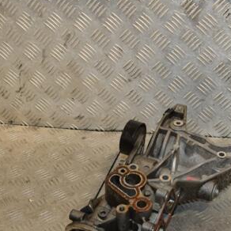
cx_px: 158
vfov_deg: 25.3
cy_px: 149
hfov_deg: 25.2
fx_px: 513
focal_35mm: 68
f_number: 5.6
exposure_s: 1/200
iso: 800
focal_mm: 26
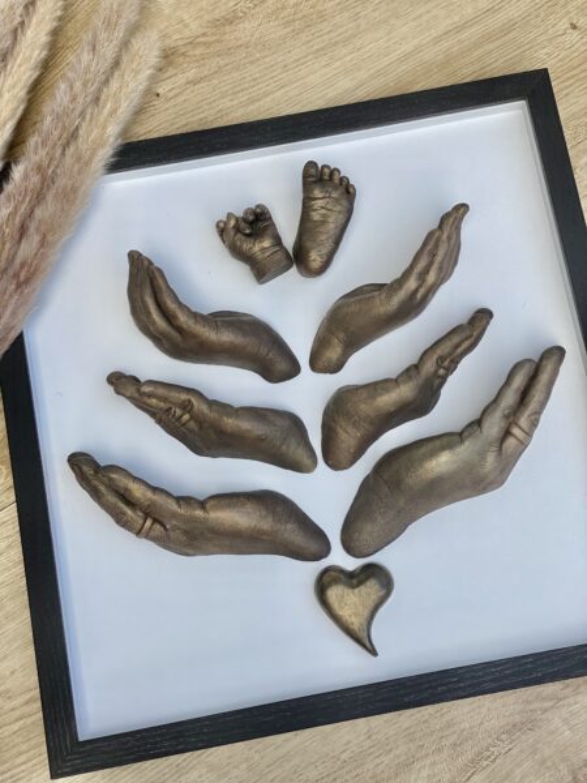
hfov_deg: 28.0
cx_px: 294
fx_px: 1176
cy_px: 392
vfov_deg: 36.8
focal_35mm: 52
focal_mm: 6
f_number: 2
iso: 20
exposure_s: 1/217
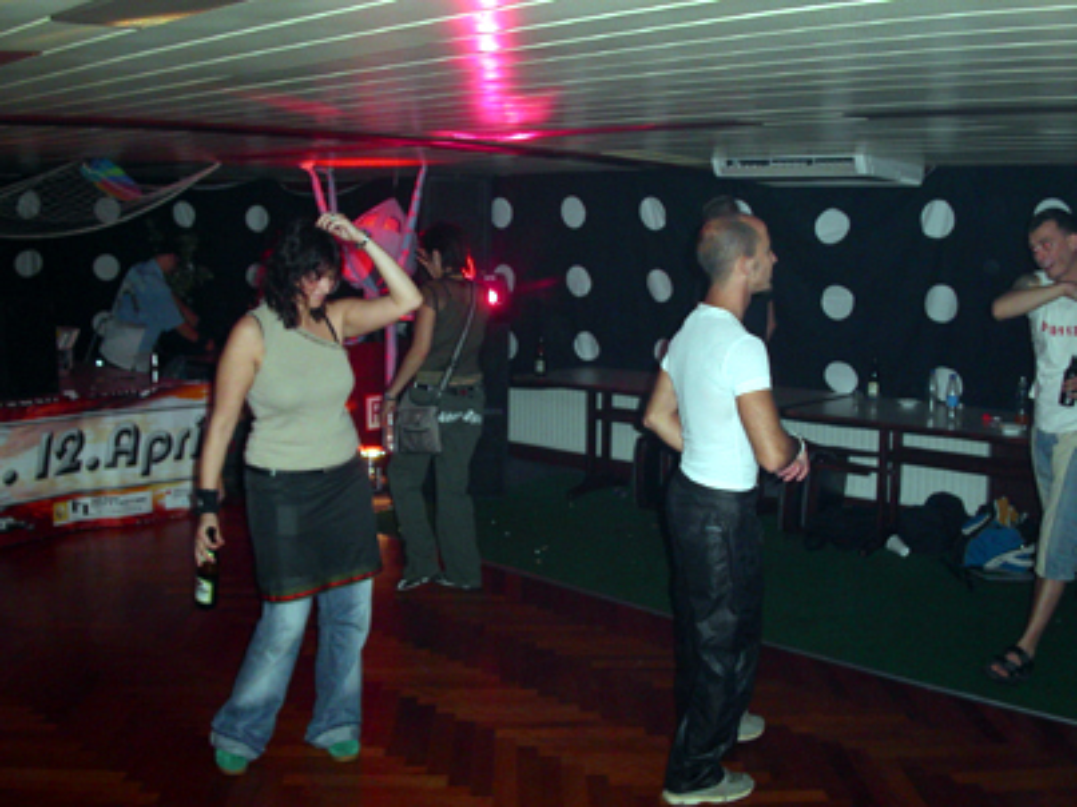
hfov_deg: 49.0
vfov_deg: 37.7
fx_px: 1182
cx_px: 538
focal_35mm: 38
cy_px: 404
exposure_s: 1/30
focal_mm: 7.8
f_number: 2.8
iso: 200
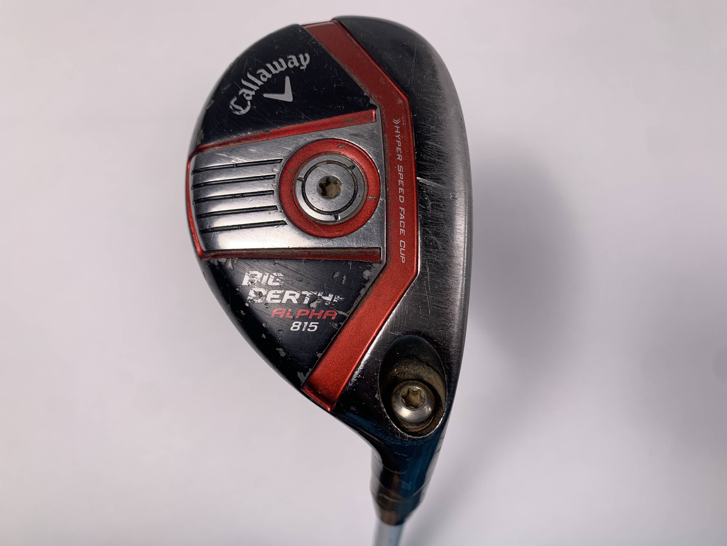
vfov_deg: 53.1
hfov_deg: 67.3
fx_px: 546
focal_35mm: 26
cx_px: 364
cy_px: 273
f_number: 1.8
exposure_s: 1/251
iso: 25
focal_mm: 4.25
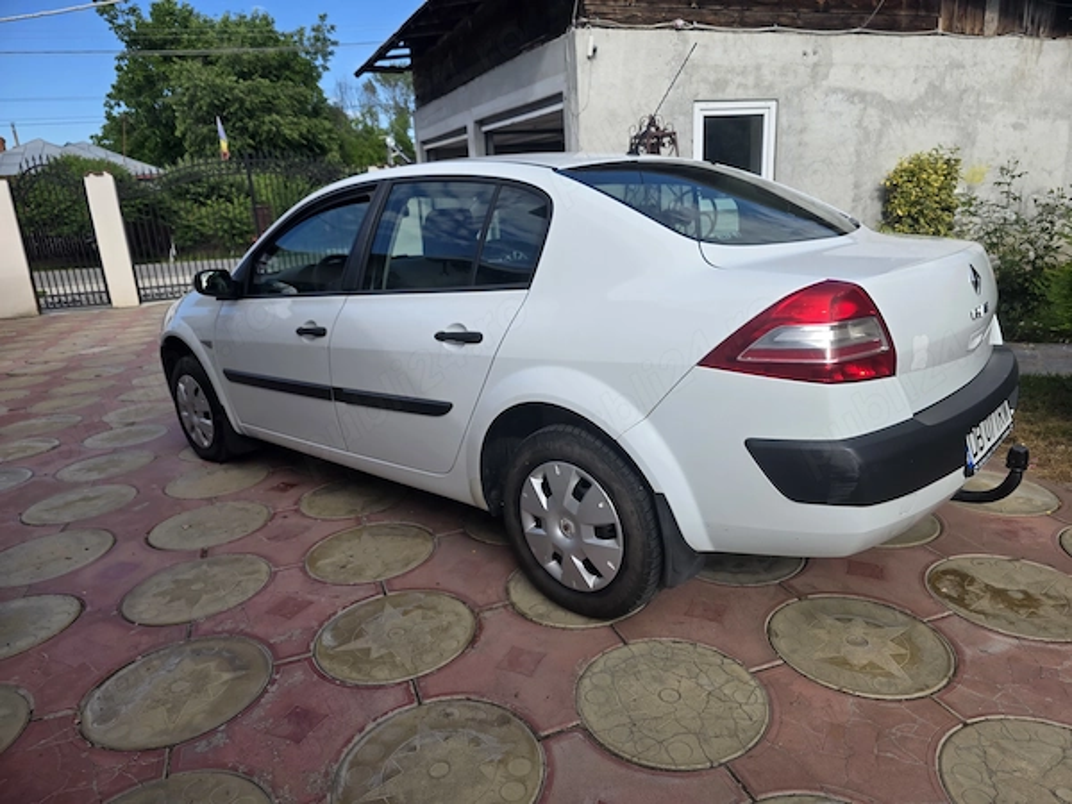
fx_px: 712
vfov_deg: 58.9
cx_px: 536
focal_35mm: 23
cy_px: 402
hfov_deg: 73.9
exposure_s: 1/3891
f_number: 1.7
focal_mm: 6.3
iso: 80
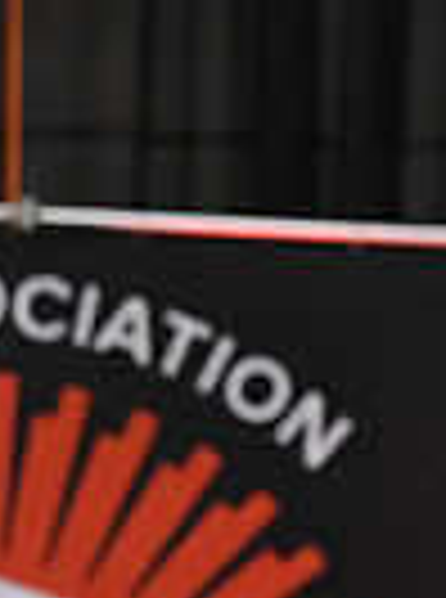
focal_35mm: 442
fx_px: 7630
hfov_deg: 3.3
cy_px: 857
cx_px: -761
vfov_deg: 4.5
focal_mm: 70
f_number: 4
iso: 4000
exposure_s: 1/400
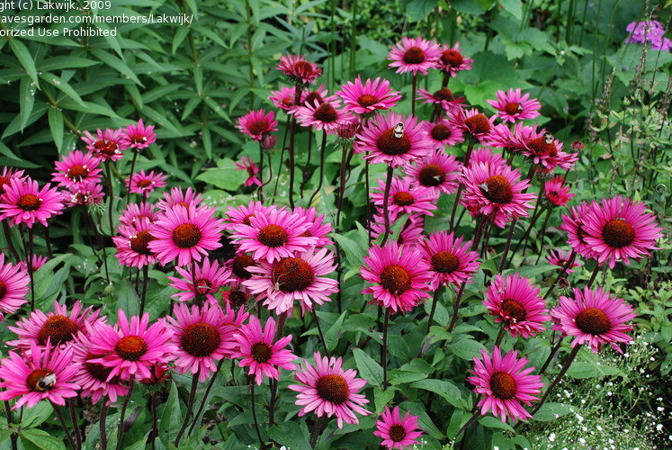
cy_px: 232
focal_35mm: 45
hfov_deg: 43.5
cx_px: 313
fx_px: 841
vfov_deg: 29.9
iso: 200
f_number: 5.6
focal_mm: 28
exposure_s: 1/125
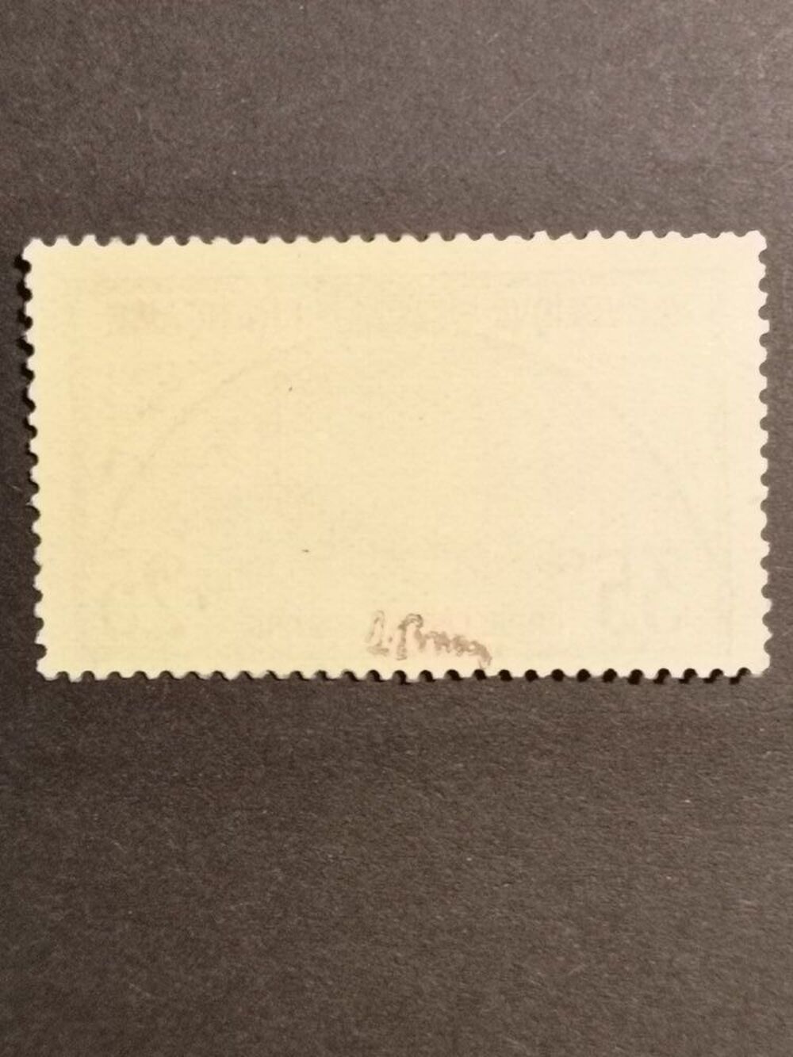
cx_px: 396
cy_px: 528
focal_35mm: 81
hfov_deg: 18.2
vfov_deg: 24.1
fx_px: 2474
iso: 320
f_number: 1.8
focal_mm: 3.95
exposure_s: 1/33.3
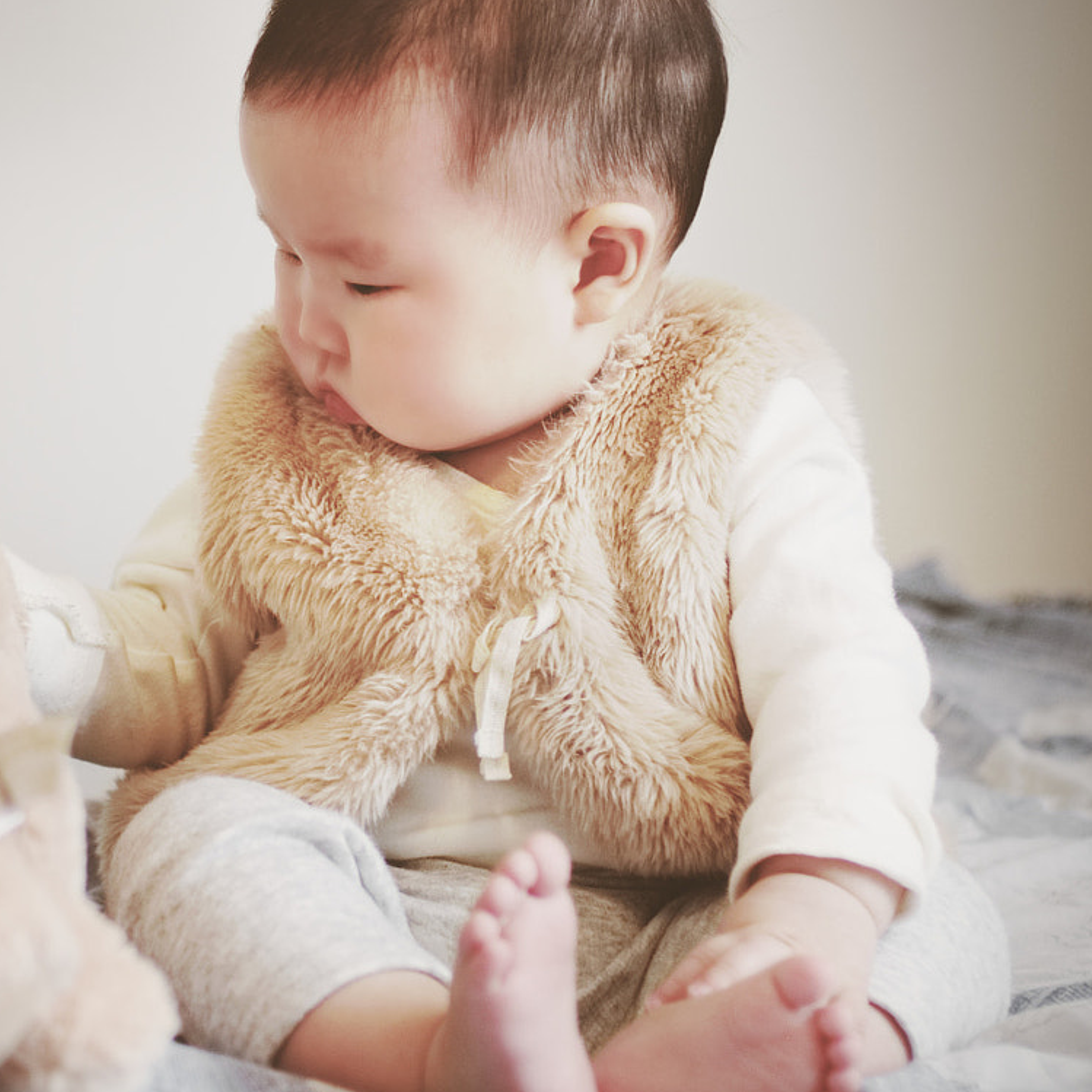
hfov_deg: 14.8
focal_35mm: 117
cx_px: 235
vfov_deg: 14.9
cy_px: 500
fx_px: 4172
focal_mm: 43
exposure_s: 1/50
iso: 200
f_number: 2
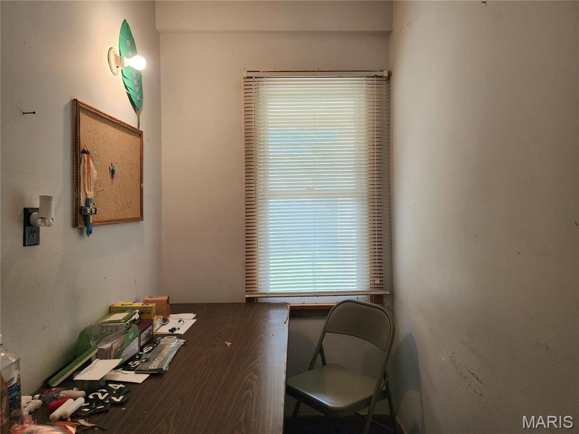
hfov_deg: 73.9
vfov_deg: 58.9
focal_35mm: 23
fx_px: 385
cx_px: 290
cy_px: 217
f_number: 1.8
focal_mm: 6.4
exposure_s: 1/182
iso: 80
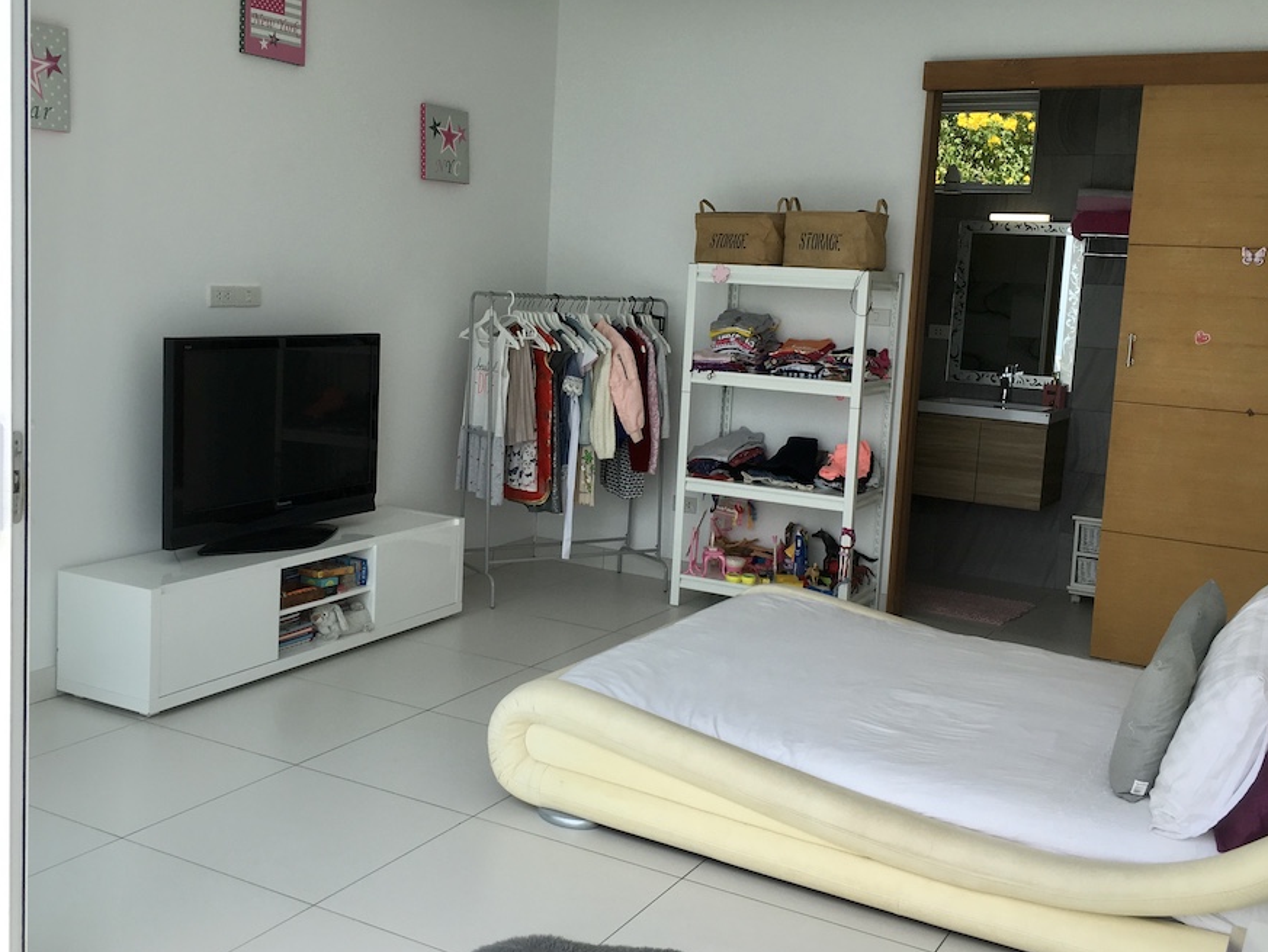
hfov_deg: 53.9
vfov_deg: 41.8
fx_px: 1246
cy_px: 424
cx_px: 600
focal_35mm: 34
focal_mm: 4.15
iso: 25
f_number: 2.2
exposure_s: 1/739
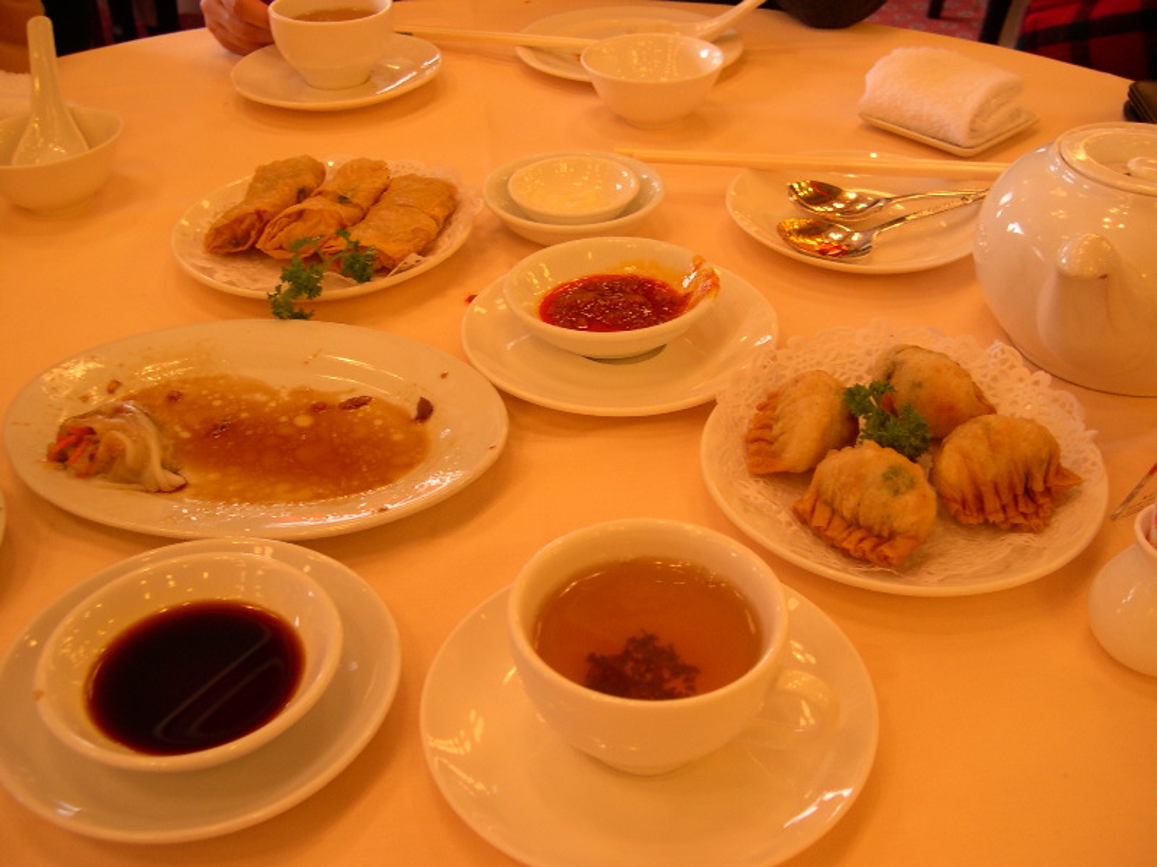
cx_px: 578
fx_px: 1270
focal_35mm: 38
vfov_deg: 37.7
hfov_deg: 49.0
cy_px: 434
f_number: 2.8
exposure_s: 1/11.5
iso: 100
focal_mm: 8
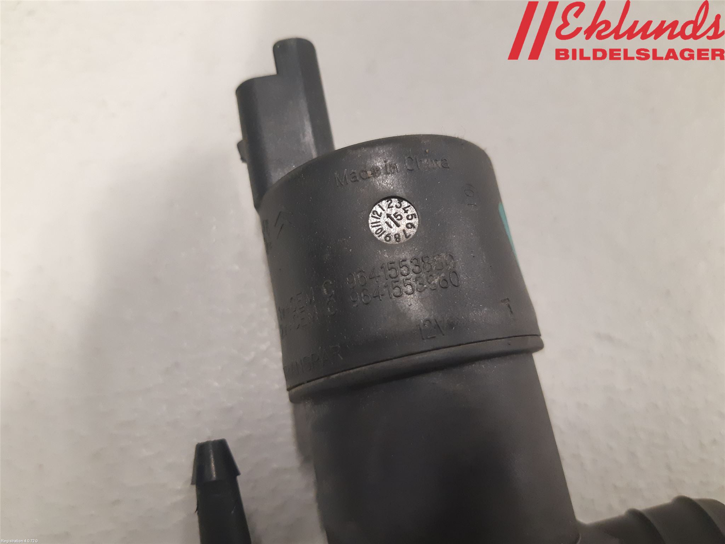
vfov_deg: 53.1
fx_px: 545
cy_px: 272
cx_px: 362
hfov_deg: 67.3
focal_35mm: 26
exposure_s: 1/33
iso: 250
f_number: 1.7
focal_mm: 3.93
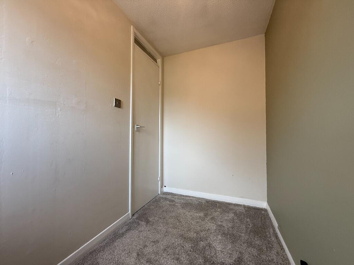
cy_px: 132
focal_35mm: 14
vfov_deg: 85.7
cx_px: 177
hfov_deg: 102.1
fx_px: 143
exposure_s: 1/100
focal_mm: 2.22
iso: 160
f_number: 2.2
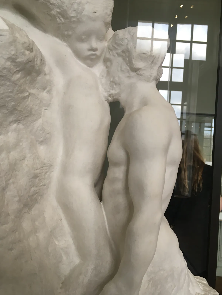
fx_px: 248
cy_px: 148
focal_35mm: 29
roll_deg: -3.5
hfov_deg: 48.2
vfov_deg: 61.7
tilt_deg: -0.1
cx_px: 111
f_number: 2.2
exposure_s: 1/30
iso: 32
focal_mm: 4.15
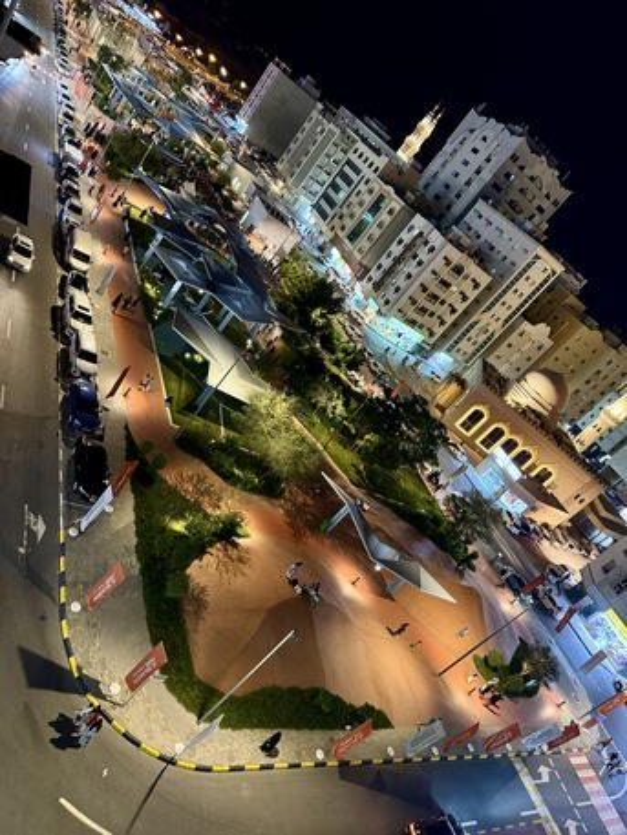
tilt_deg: -22.8
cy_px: 418
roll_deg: -41.4
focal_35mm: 24
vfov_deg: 71.6
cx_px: 314
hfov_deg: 56.8
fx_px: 579
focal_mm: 6.76
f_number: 1.78
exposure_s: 1/33
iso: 800
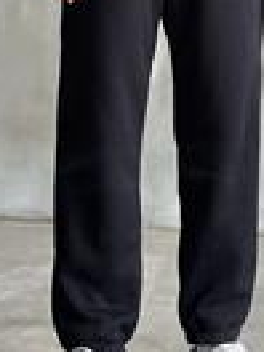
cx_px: 155
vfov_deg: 12.5
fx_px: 1576
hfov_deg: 9.6
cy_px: -59
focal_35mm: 155
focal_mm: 6.86
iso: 400
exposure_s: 1/43
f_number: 1.78
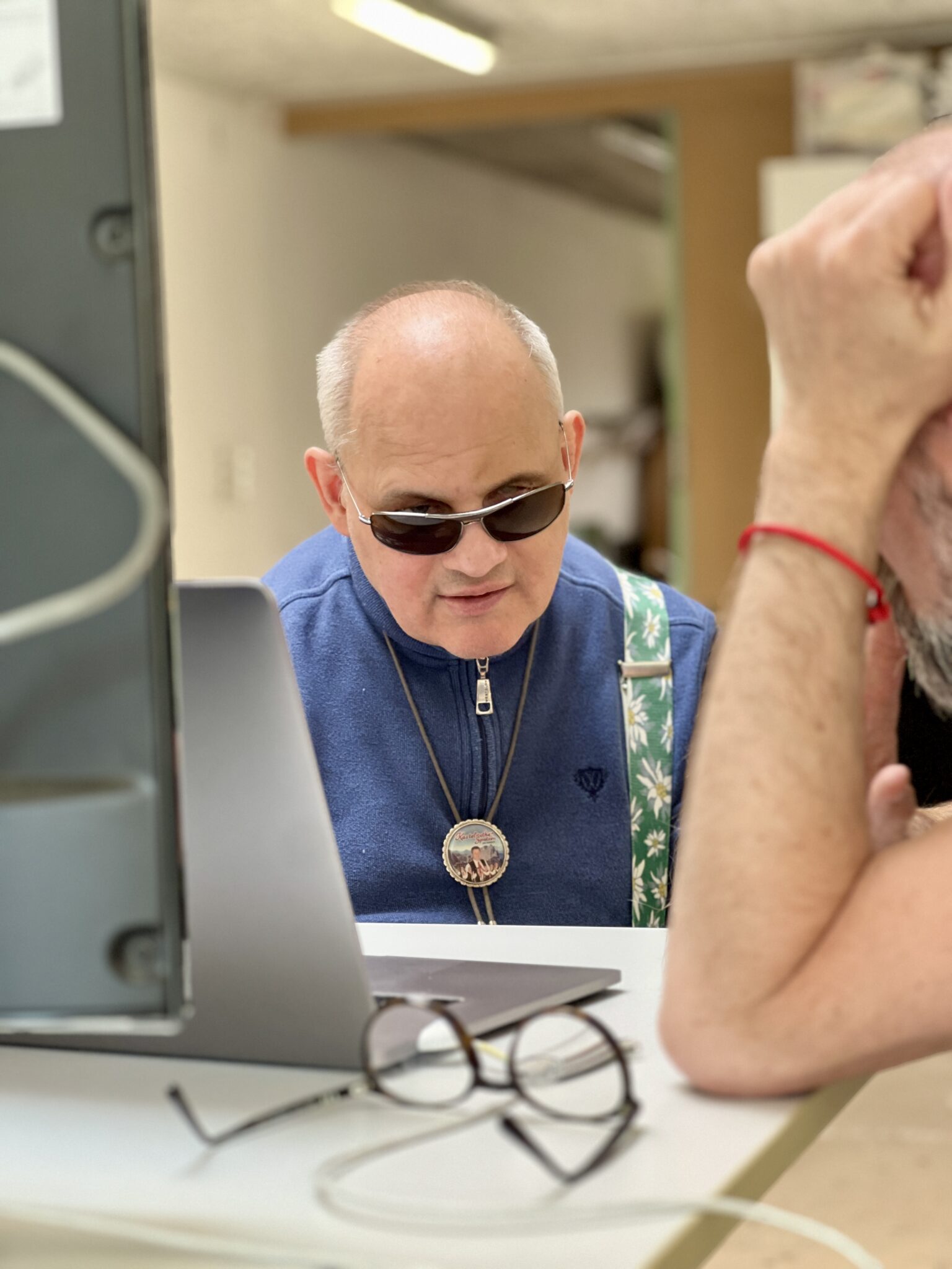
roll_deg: +2.2
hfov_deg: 19.1
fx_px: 2824
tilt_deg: -1.2
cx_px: 476
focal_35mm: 77
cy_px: 634
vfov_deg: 25.3
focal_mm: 9
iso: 250
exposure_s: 1/121
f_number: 2.8
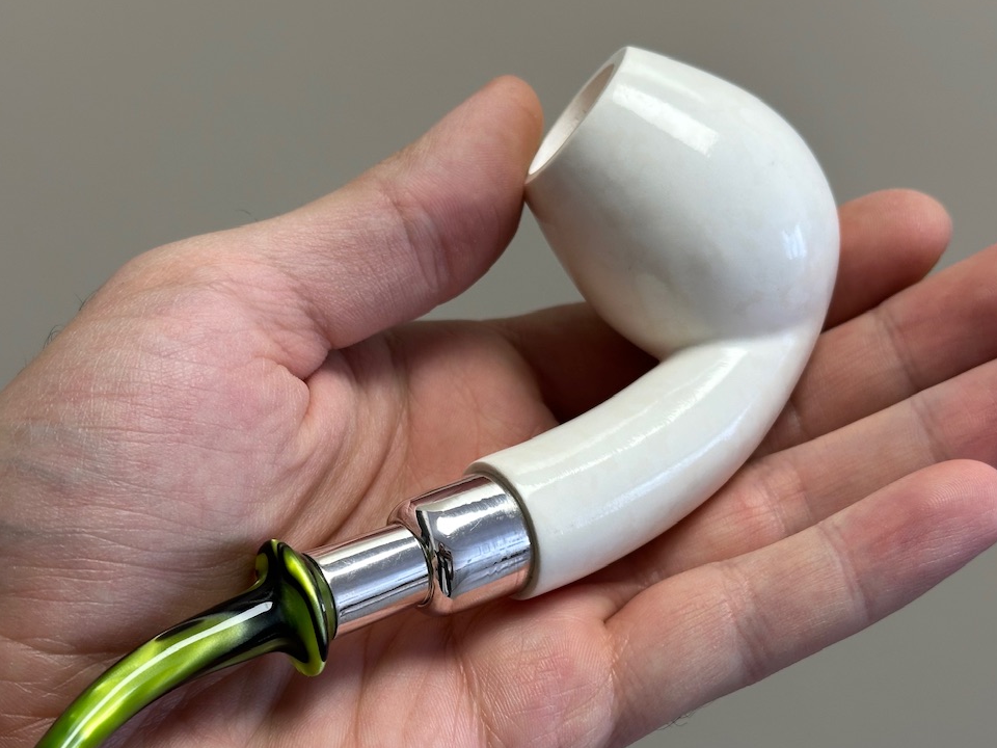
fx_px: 1843
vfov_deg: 22.9
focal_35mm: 64
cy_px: 434
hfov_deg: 30.2
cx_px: 413
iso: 50
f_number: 1.78
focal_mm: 6.86
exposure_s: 1/100
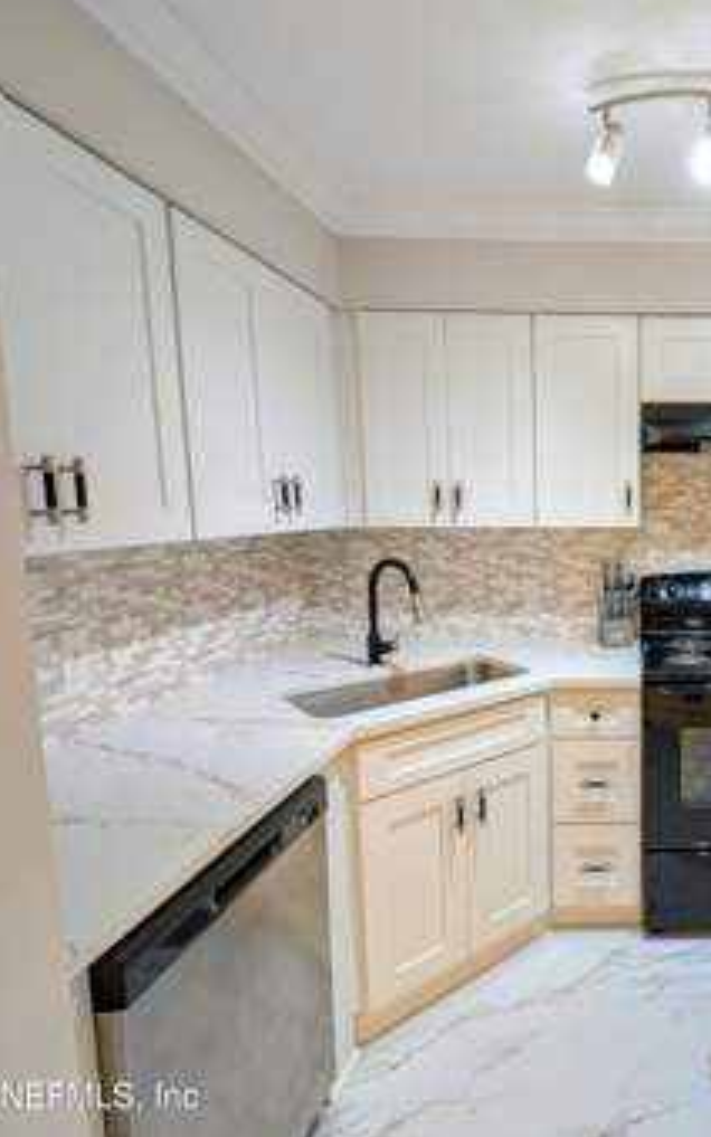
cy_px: 545
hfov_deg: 53.1
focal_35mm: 18
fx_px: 558
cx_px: 691
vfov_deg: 91.0
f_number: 1.95
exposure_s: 1/40
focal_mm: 2.23
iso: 129
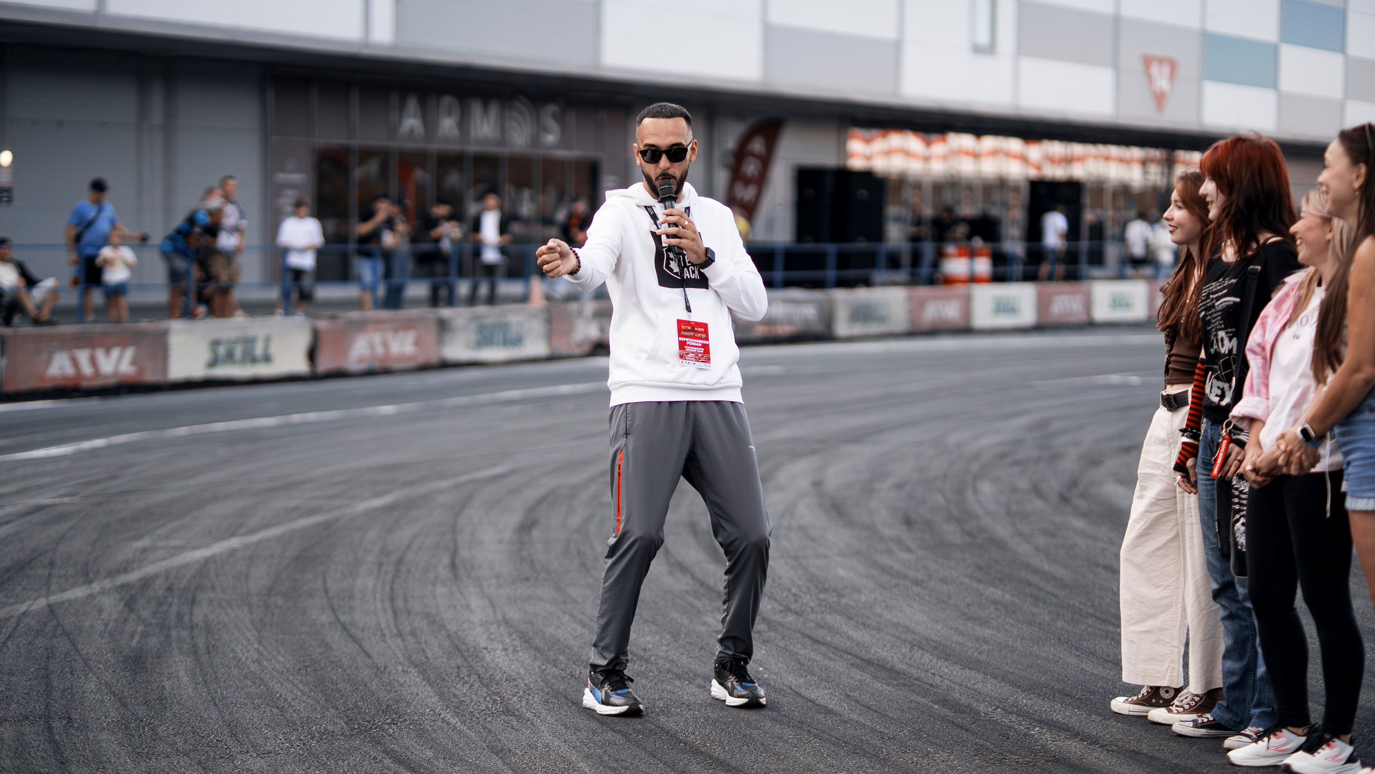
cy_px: 387
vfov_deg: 13.6
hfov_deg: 23.9
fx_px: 3247
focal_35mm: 89
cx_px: 688
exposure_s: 1/1600
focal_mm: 85
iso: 100
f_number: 1.8
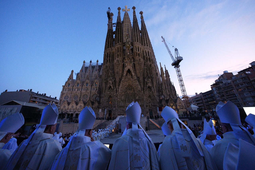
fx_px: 92
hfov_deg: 108.3
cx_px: 128
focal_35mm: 13
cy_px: 85
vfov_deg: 85.4
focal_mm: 13
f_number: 5
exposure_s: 1/125
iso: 3200
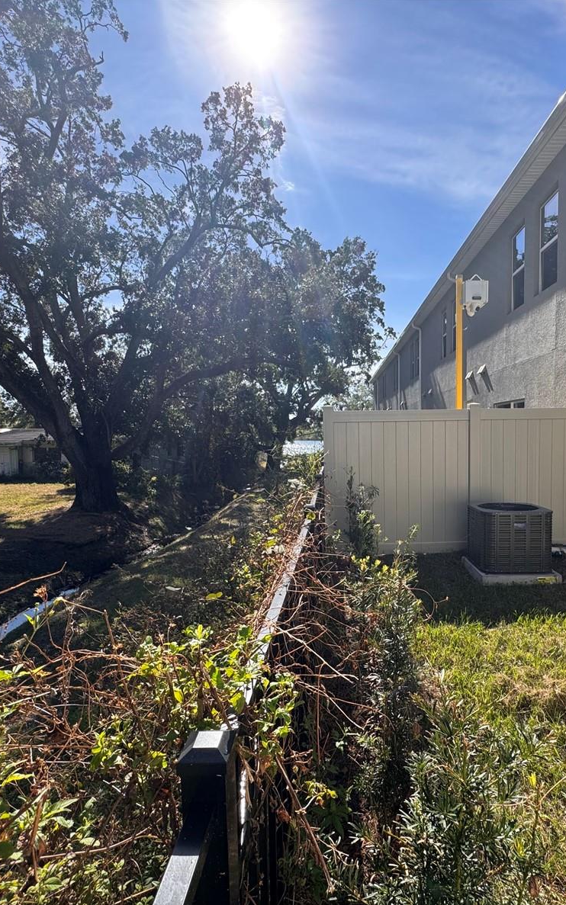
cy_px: 456
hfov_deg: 59.1
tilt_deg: -3.0
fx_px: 494
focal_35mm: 20
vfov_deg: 85.1
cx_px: 343
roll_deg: +0.2
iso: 50
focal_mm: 2.22
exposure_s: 1/1160
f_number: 2.2
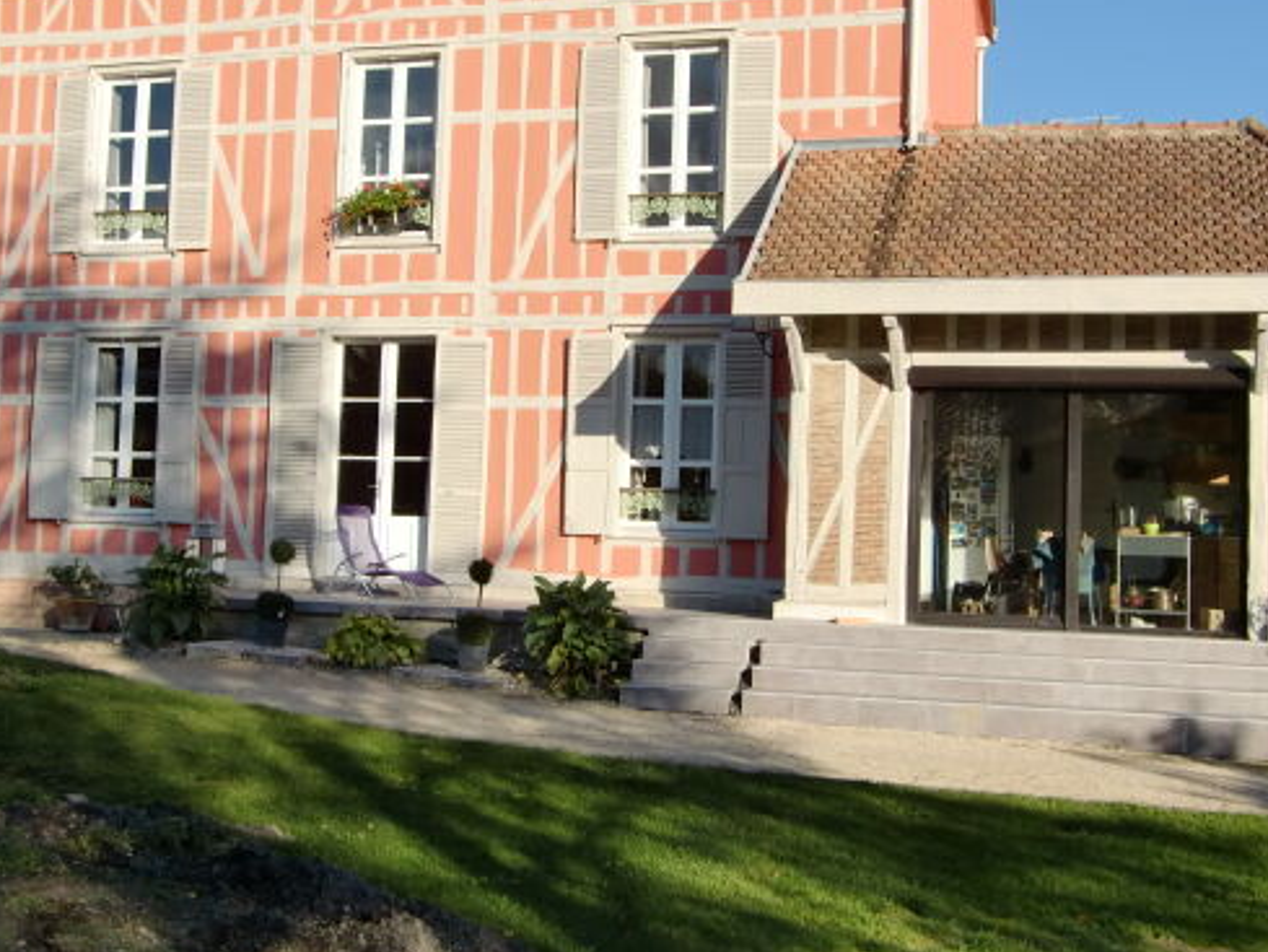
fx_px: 1869
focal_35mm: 51
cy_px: 399
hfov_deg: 37.4
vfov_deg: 28.5
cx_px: 565
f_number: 8
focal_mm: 6.9
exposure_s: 1/160
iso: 64
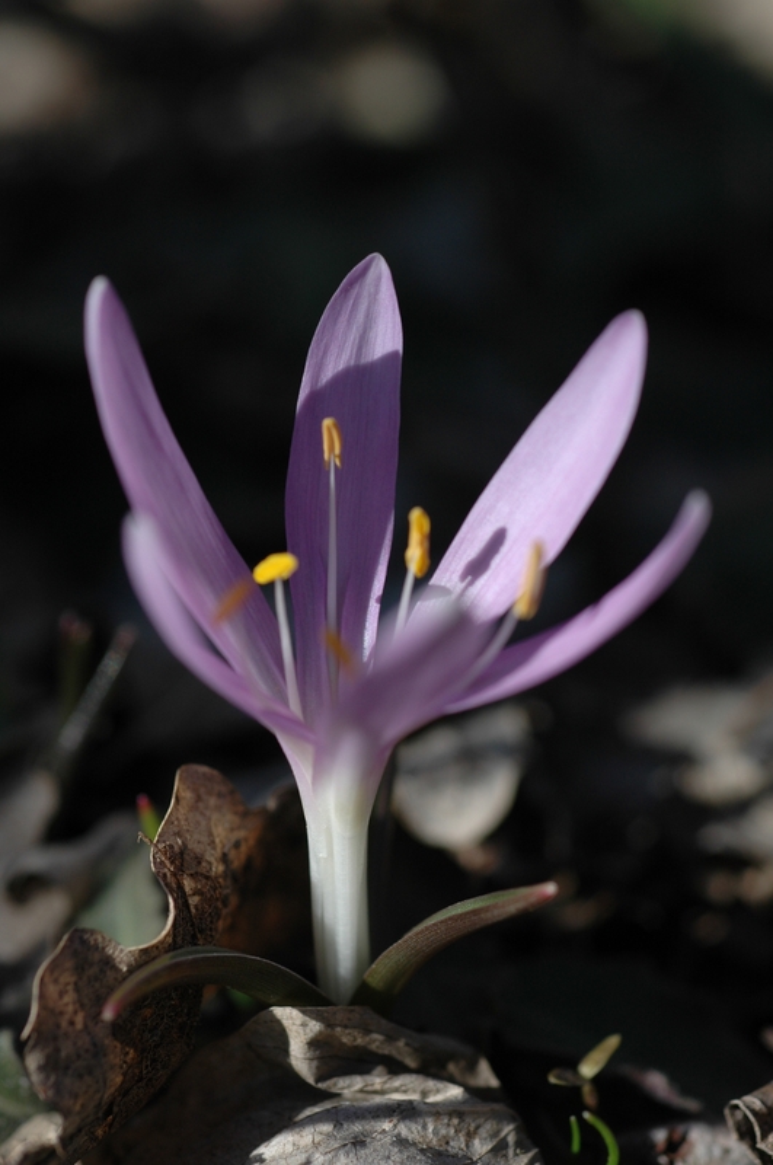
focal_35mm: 90
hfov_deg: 15.1
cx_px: 386
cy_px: 582
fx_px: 2907
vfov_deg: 22.7
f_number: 5
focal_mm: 60
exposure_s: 1/1250
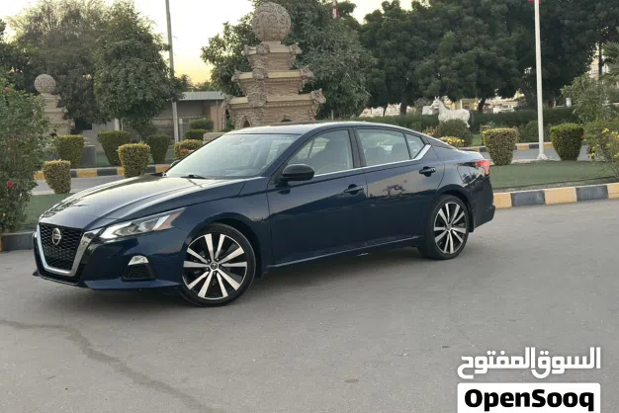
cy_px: 205
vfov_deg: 26.5
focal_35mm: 51
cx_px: 309
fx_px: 877
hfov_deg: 38.9
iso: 160
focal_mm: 6.86
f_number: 1.78
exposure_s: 1/100
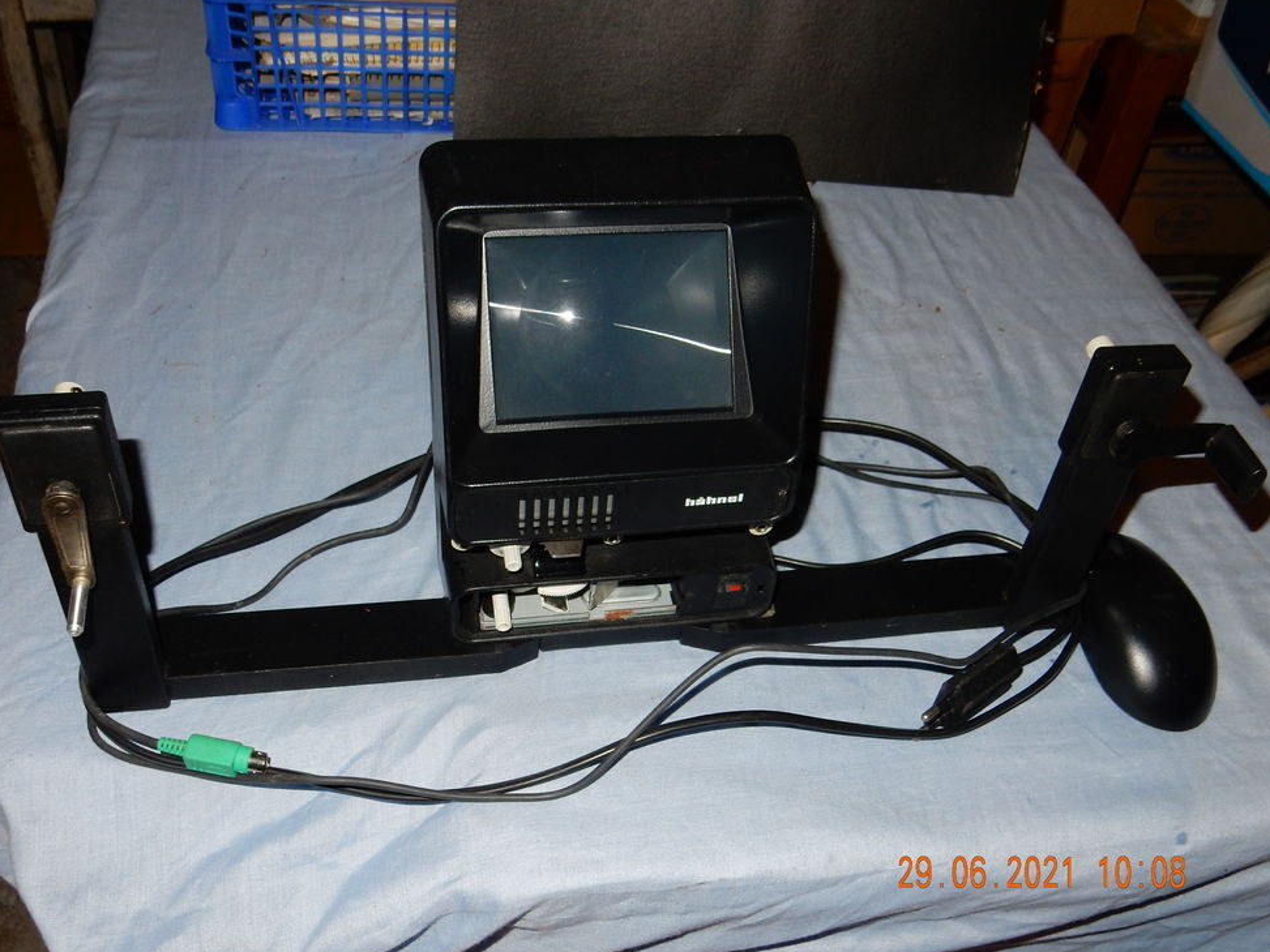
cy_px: 485
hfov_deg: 50.1
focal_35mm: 37
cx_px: 646
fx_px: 1358
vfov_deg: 38.7
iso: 200
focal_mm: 6.4
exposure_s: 1/30
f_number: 4
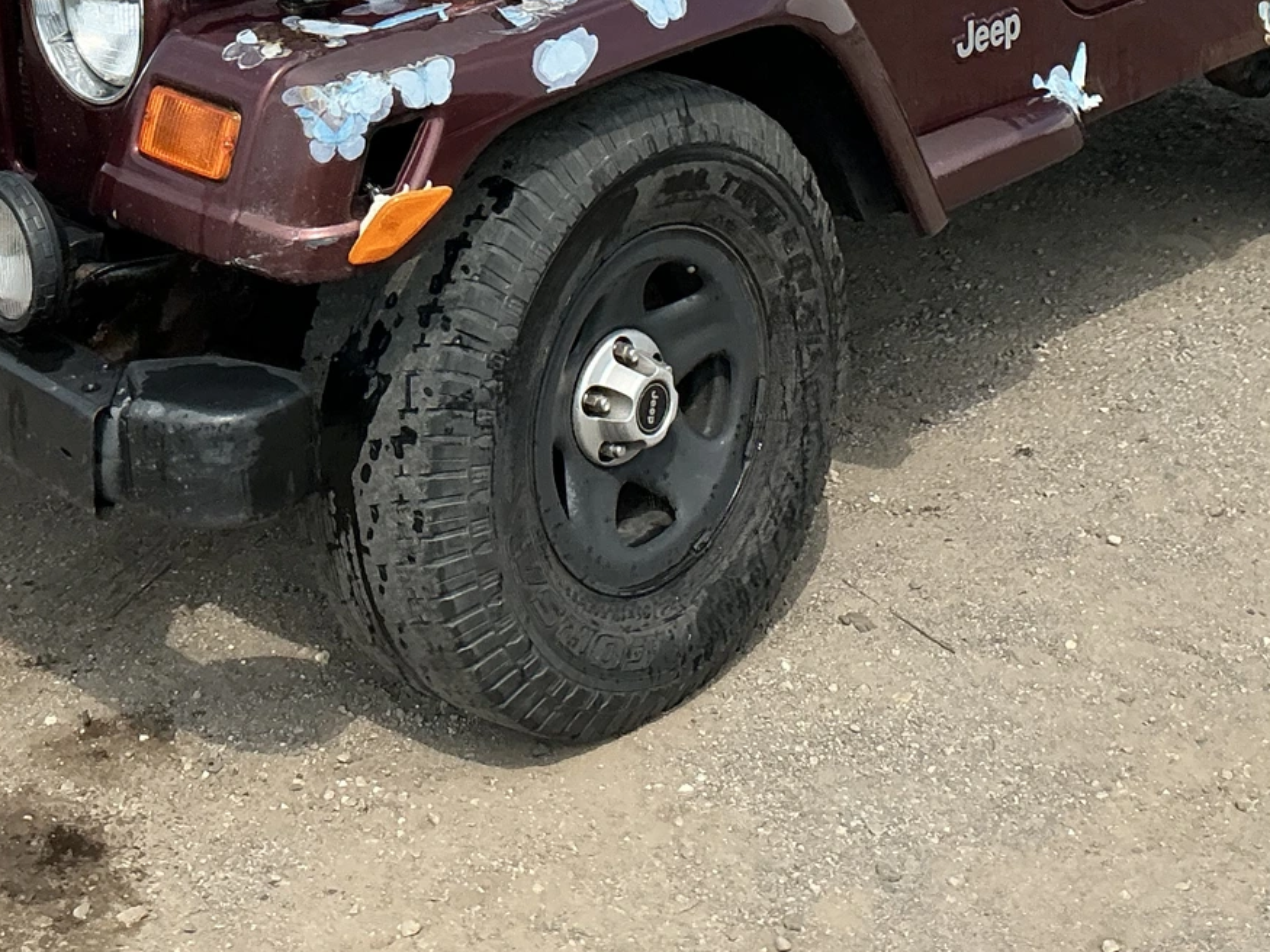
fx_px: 2348
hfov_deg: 30.2
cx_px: 560
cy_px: -120
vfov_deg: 21.6
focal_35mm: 64
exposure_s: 1/1848
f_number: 1.8
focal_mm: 3
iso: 25
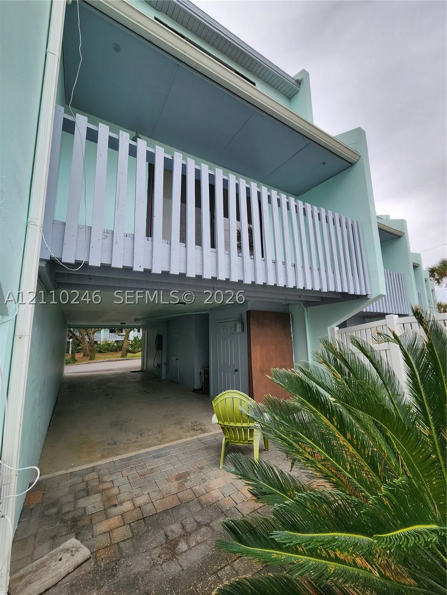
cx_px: 224
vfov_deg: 106.2
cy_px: 298
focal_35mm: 13
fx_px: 224
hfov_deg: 89.9
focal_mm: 2.2
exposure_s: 1/679
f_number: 2.2
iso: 50
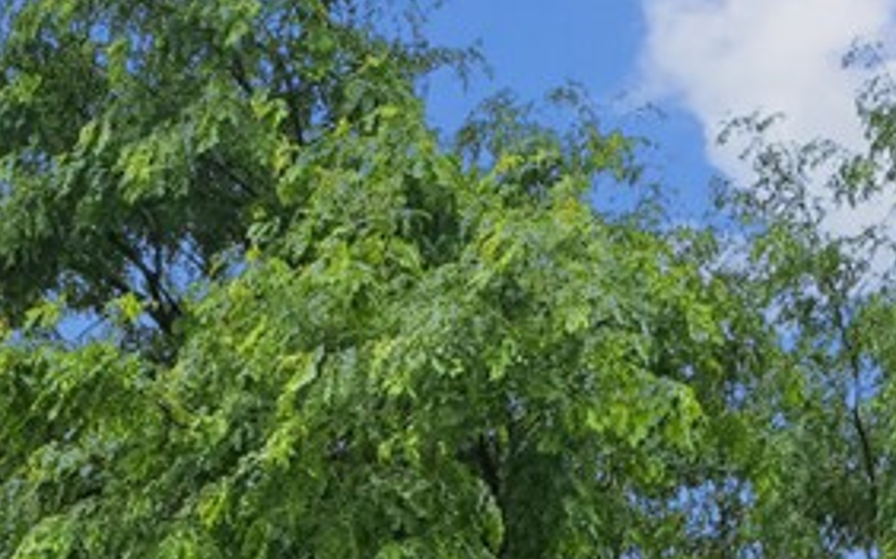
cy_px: 1513
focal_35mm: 98
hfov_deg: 21.0
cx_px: 720
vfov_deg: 10.6
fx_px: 2392
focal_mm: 16
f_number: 10
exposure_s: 1/400
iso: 640
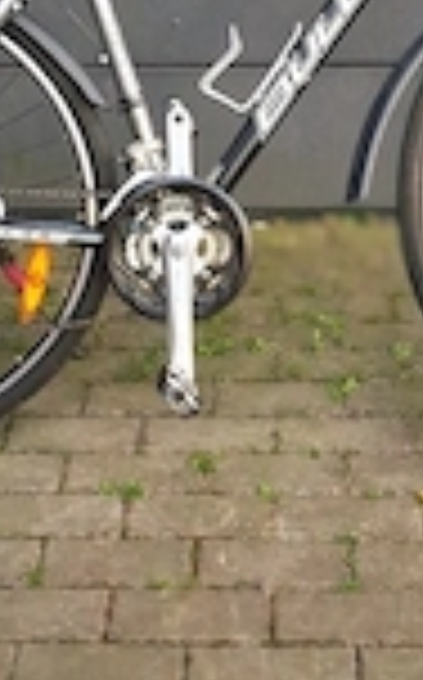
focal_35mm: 76
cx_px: 243
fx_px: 1406
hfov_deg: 17.1
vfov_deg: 26.6
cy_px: 122
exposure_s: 1/24
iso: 800
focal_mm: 4
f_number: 1.8
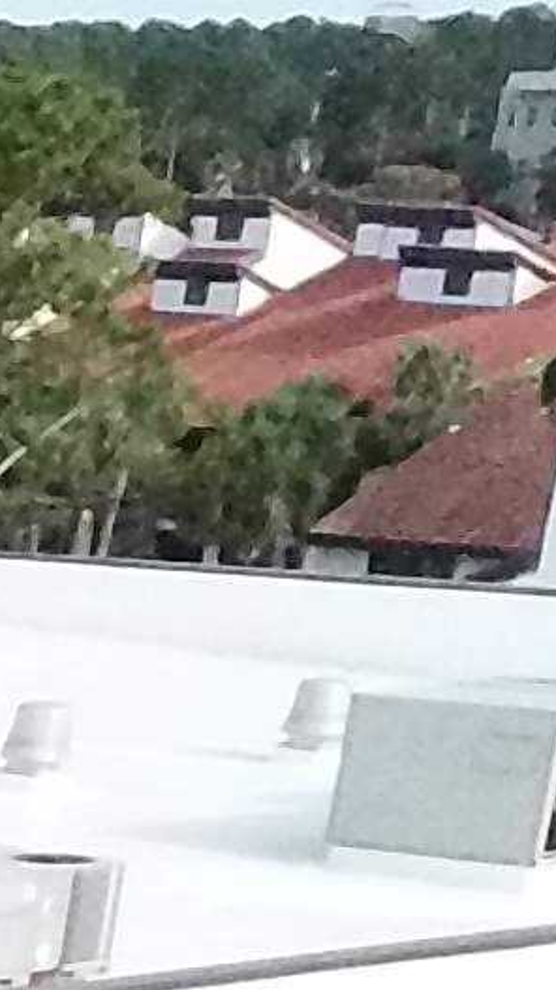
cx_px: -2442
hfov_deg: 4.6
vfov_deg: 8.8
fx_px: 5641
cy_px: 2653
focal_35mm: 215
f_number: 2.2
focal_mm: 4.73
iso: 1600
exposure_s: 1/8000
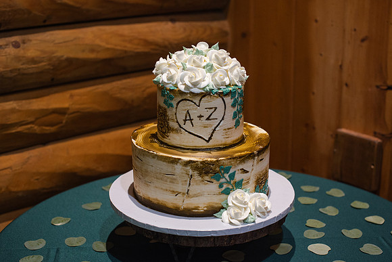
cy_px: 123
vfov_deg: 24.4
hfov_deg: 36.0
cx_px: 209
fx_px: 604
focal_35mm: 55
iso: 800
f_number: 3.5
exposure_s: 1/250
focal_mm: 50
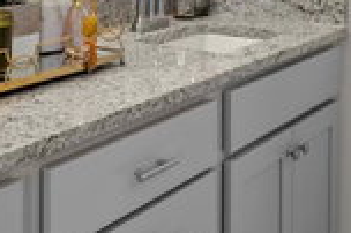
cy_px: -65
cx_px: 115
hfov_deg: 25.8
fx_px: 763
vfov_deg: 16.5
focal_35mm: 78
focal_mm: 16.5
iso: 100
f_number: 10
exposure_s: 1.3
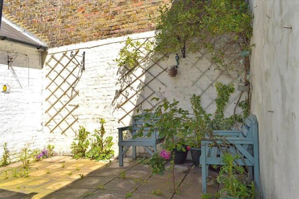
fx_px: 224
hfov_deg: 67.4
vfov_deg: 47.8
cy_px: 100
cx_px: 150
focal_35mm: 27
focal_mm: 18
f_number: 16
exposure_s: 1/200
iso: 1600
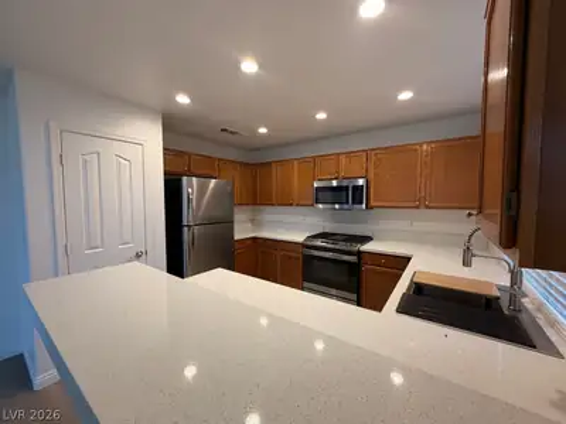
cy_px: 212
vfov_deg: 85.7
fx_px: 229
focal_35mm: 14
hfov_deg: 102.1
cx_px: 283
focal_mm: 2.22
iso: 200
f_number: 2.2
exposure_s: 1/120
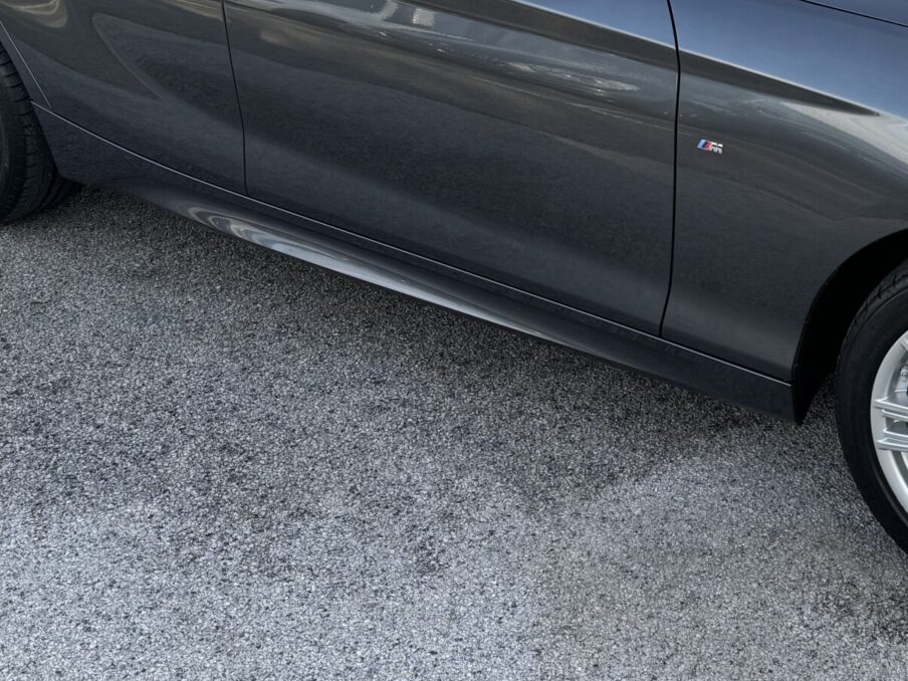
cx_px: 723
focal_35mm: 51
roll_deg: +0.2
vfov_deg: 27.9
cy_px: 130
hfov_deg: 36.3
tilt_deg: -22.0
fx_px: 1338
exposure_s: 1/562
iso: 80
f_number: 1.78
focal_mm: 6.76
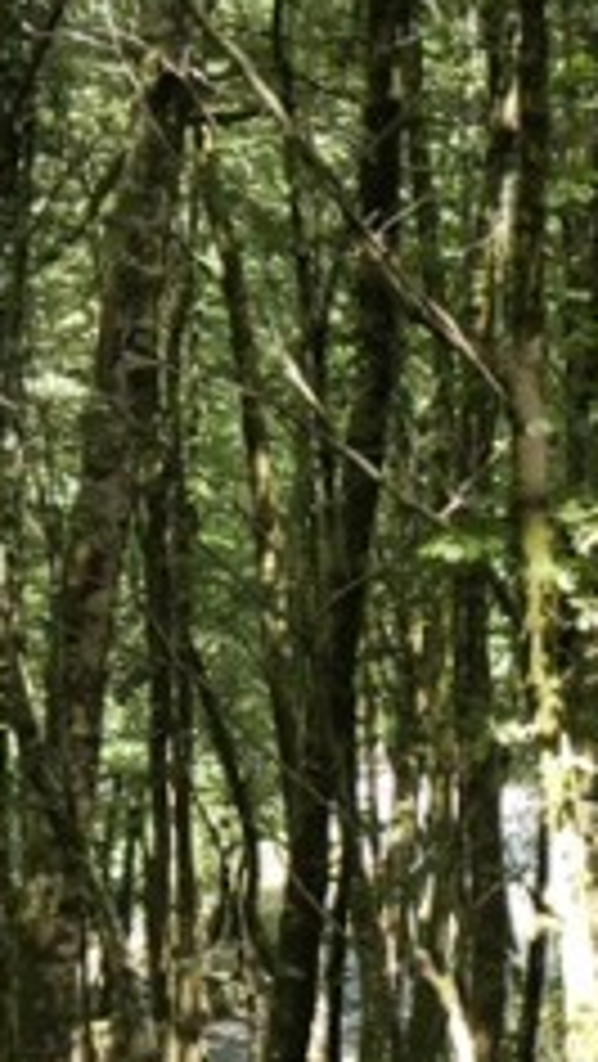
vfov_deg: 9.2
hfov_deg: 5.1
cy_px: 1073
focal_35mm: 232
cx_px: 1281
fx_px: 6531
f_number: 5.3
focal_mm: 51
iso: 800
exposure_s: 1/100
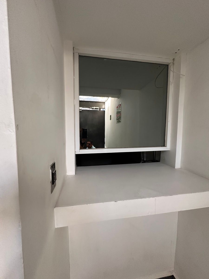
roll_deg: -2.0
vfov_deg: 102.1
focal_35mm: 14
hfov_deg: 85.7
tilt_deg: -5.8
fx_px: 113
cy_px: 140
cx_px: 104
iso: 250
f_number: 2.2
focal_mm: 2.22
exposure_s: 1/120
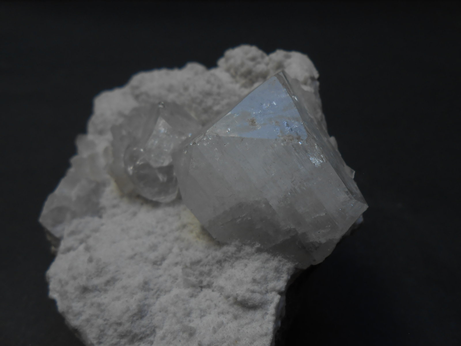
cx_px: 230
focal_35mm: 26
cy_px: 173
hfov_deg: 67.3
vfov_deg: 53.1
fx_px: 346
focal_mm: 4.6
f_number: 3.5
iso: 80
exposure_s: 1/100
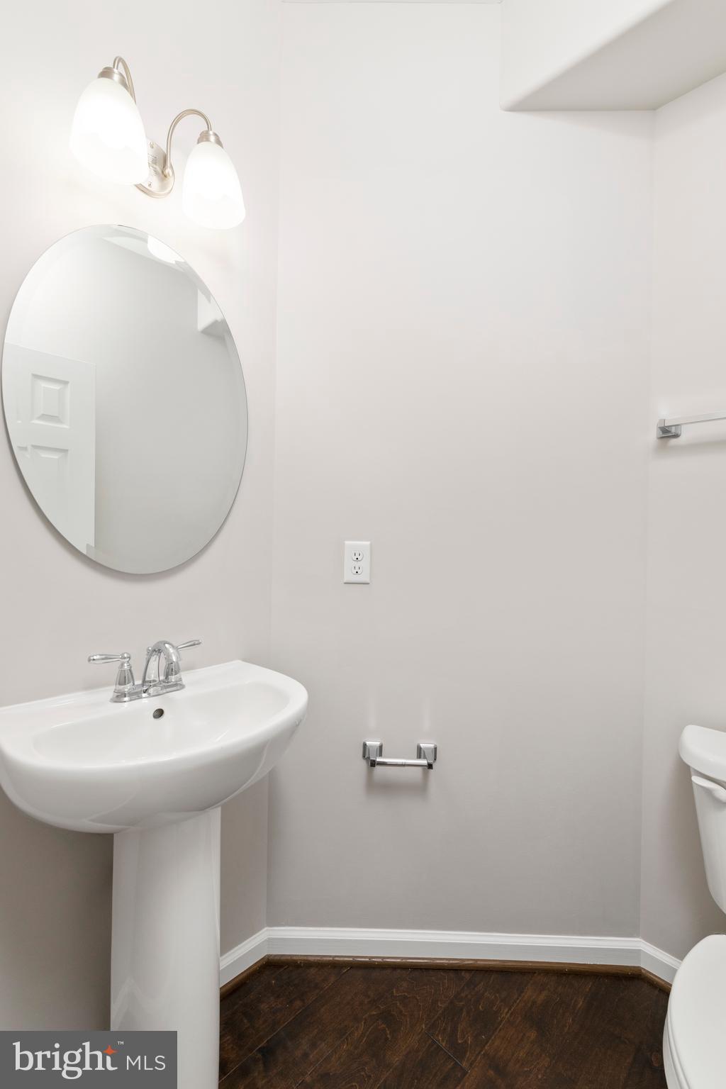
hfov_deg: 77.3
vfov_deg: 100.4
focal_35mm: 15
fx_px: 454
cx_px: 363
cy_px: 544
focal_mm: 15
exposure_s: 1/100
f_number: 7.1
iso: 320
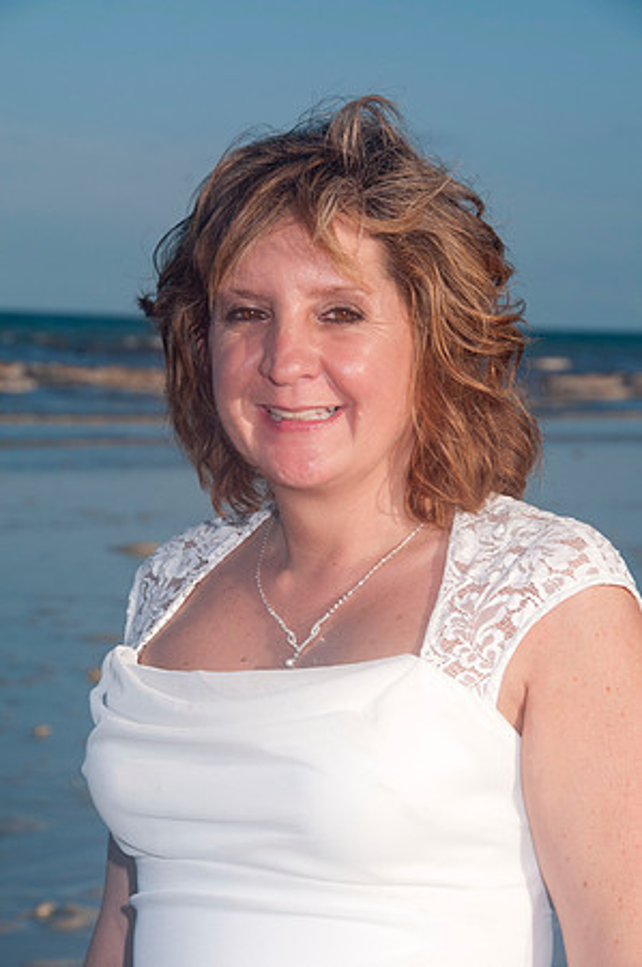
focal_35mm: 142
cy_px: 484
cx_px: 321
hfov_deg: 9.6
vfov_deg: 14.4
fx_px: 3820
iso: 100
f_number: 11
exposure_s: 1/250
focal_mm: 95
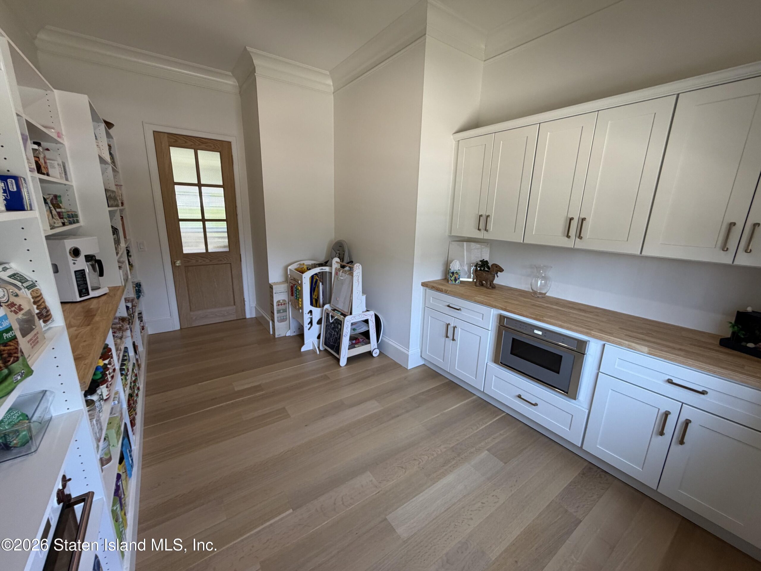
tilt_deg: -12.1
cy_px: 286
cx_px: 380
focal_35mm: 14
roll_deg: -1.2
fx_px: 308
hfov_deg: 102.1
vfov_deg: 85.7
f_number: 2.2
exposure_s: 1/121
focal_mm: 2.22
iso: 250
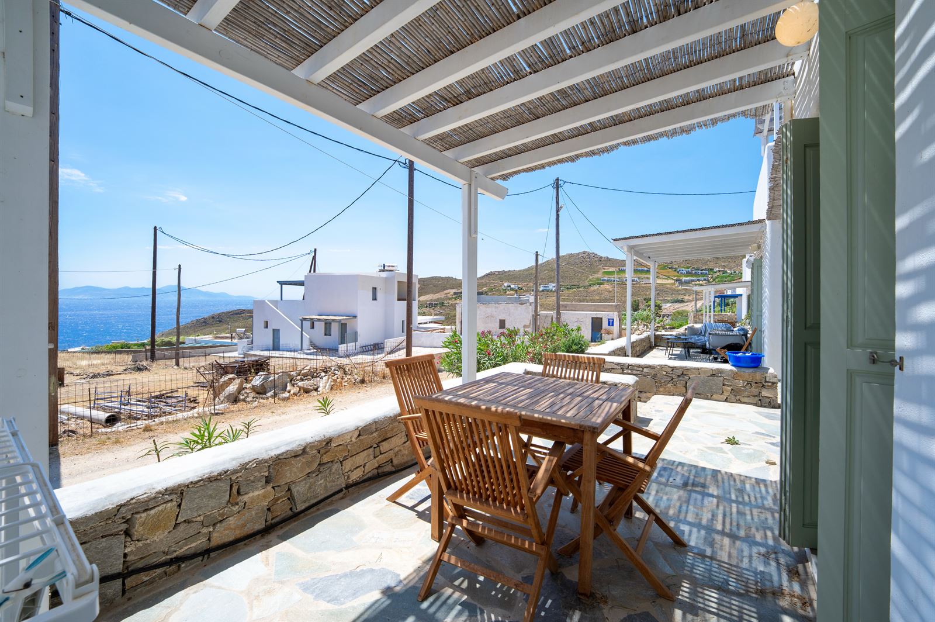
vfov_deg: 81.1
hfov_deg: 104.3
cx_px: 468
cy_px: 311
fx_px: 363
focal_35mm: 14
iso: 100
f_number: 8
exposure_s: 1/400
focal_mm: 14
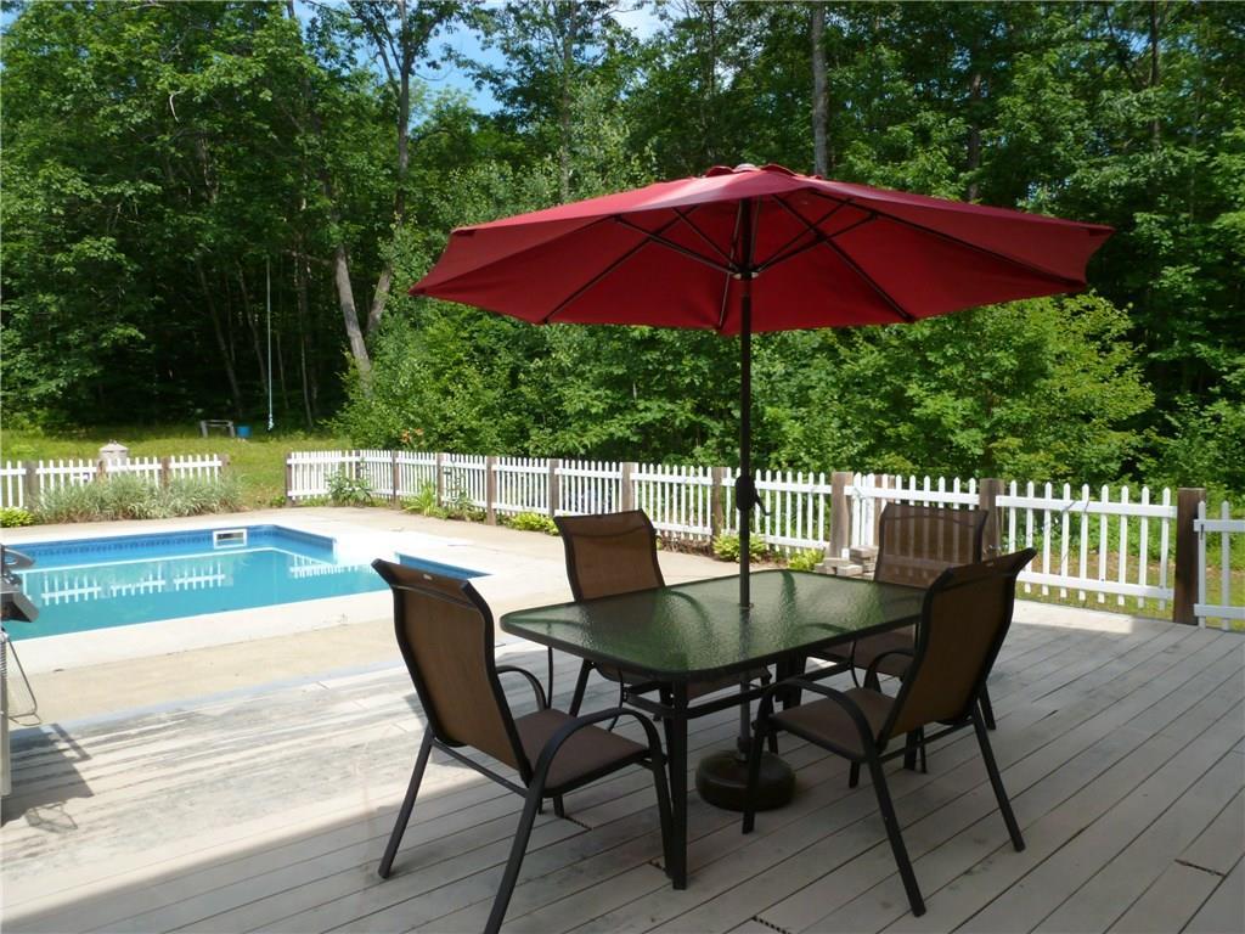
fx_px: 863
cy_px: 467
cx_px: 622
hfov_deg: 71.6
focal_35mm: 24
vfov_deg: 56.8
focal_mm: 4.3
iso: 100
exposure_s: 1/500
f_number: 3.3
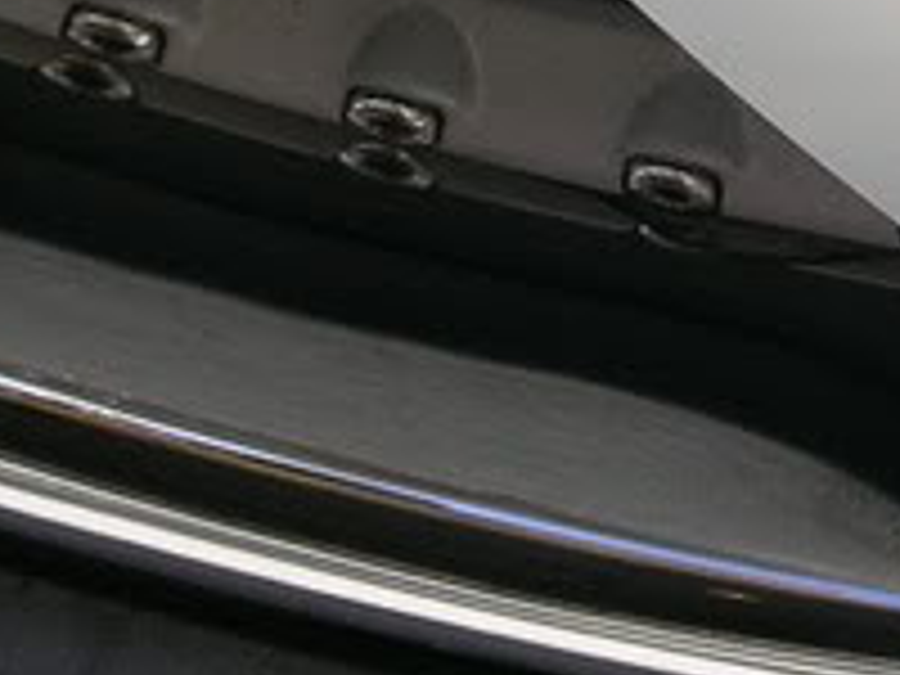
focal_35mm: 200
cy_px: 0
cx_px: 1030
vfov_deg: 7.4
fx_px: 5200
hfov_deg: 9.8
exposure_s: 1/164
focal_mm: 8
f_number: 5.5
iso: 50
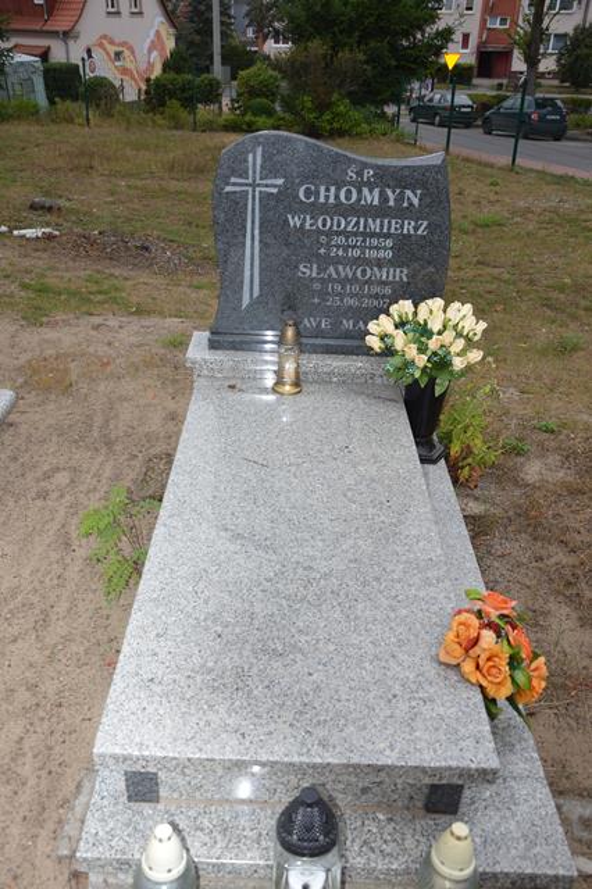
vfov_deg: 59.5
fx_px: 778
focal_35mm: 32
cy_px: 444
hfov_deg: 41.7
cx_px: 296
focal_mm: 21
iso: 100
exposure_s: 1/200
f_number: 5
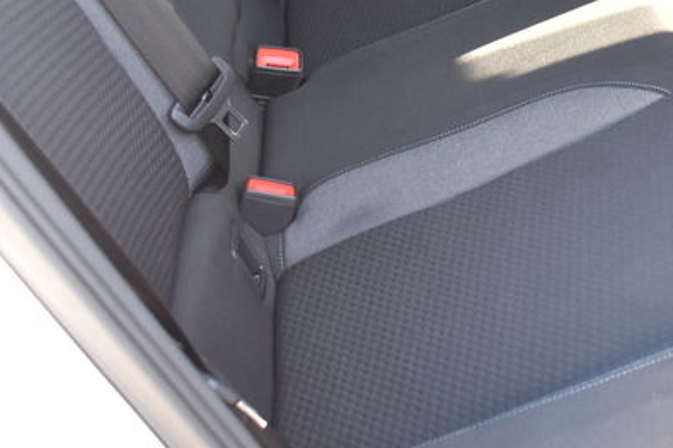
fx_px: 1420
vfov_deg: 17.6
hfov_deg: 25.6
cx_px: 644
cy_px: 20
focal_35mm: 76
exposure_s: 1/60
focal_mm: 20
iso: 450
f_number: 4
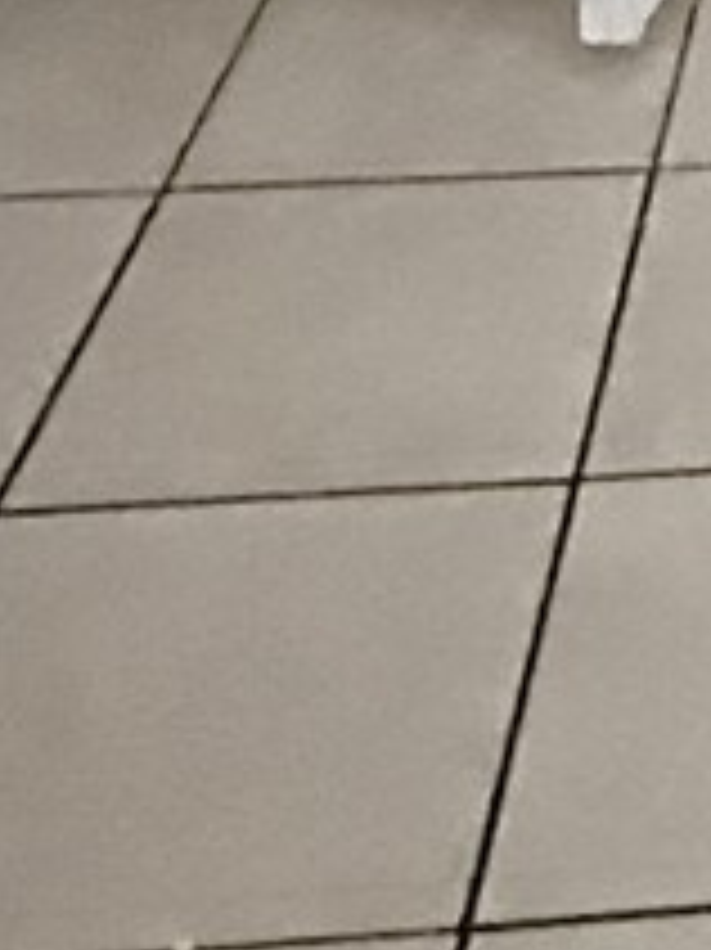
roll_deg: -3.2
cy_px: -887
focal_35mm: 106
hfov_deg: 12.1
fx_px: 2906
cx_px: 1503
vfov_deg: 15.3
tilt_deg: -10.9
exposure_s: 1/58
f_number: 2.2
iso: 1250
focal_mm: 2.22
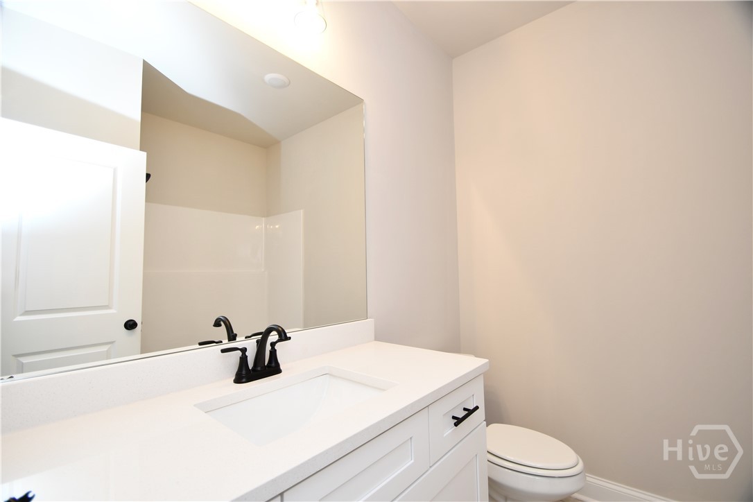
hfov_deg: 100.4
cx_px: 376
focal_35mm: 15
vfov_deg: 77.3
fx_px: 314
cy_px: 251
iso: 400
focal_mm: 10
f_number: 4
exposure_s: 1/60
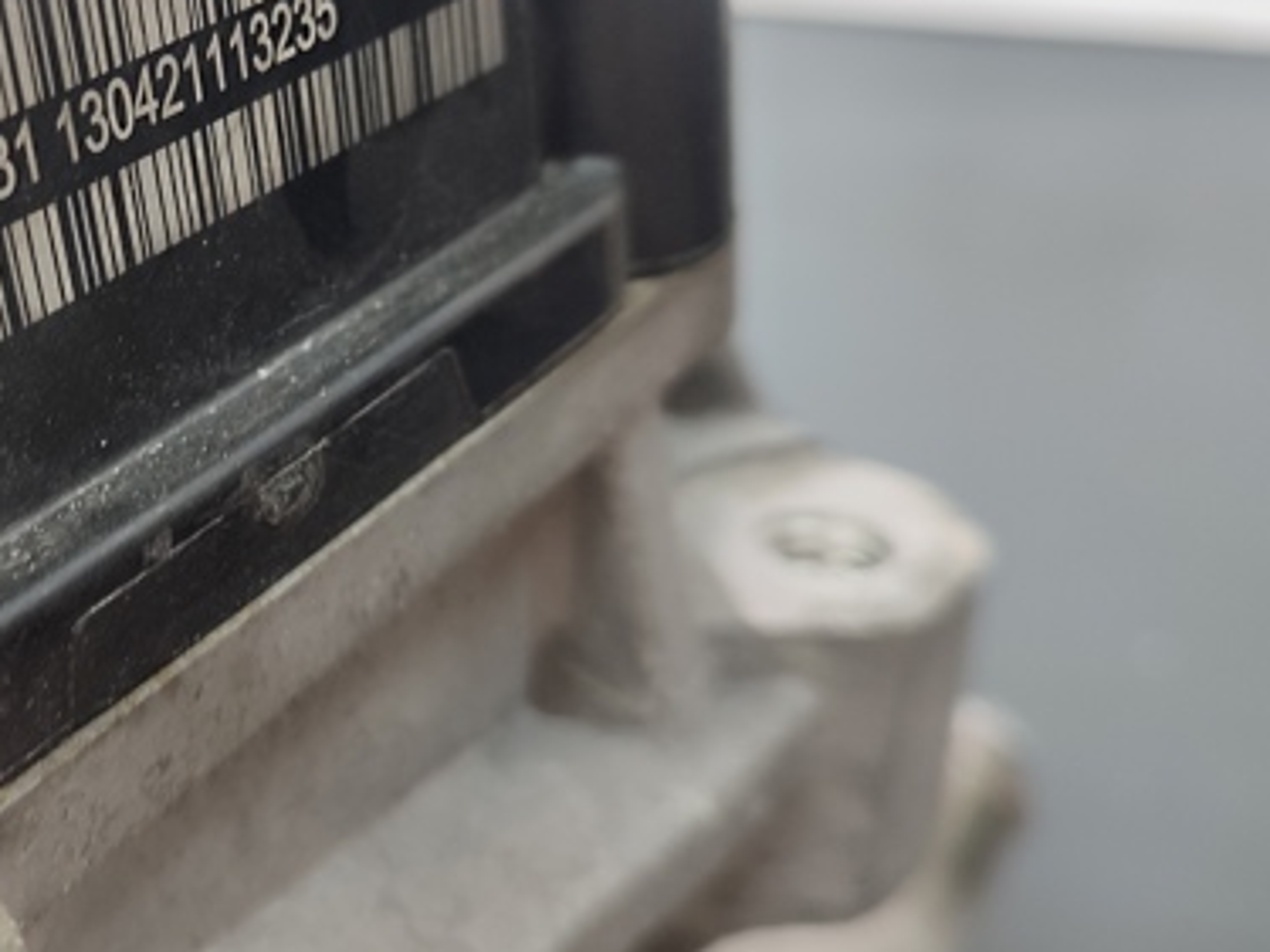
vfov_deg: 34.6
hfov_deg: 43.5
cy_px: 278
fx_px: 1504
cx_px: 240
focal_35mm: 41
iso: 416
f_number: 1.89
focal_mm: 5.89
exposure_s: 1/20
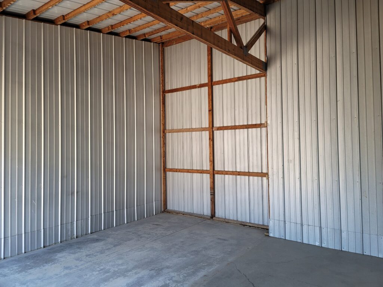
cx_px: 192
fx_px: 277
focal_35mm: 25
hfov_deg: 69.4
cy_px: 144
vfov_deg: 54.9
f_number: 1.8
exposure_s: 1/119
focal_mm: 7
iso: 100
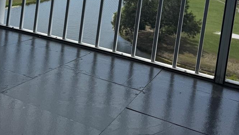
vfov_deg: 24.0
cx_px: 87
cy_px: -8
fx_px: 298
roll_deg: -6.8
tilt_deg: -5.4
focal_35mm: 47
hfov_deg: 43.3
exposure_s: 1/4950
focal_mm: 6.76
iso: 80
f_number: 1.78
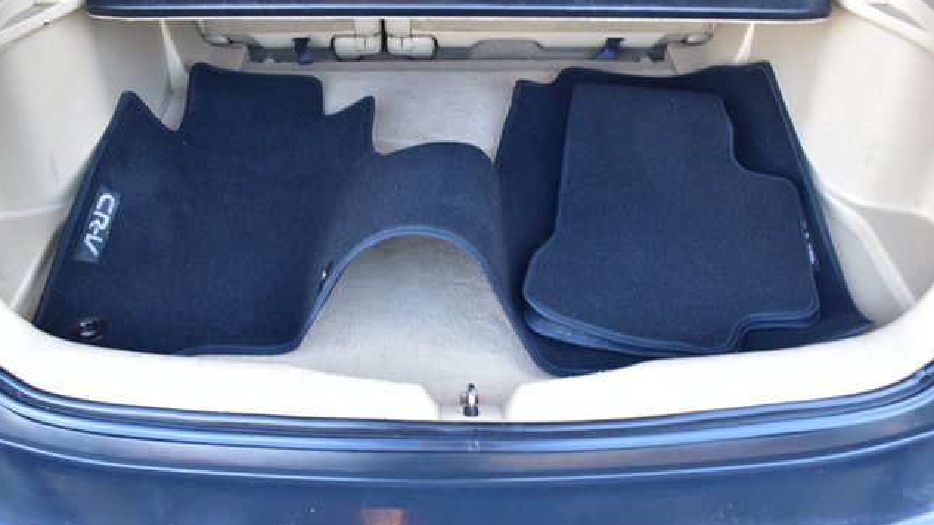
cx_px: 466
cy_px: 224
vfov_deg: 32.3
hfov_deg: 54.6
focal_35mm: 37
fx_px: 905
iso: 400
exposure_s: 1/15
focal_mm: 23
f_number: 6.3
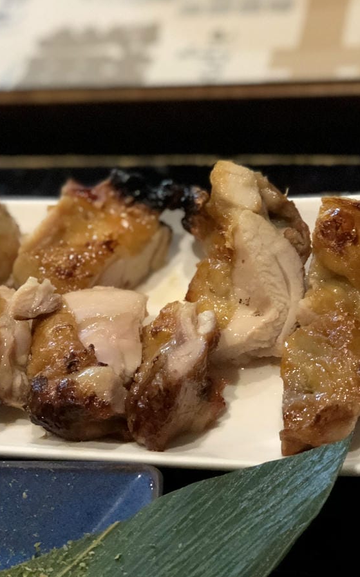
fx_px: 1272
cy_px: 288
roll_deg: +14.9
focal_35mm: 81
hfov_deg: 16.1
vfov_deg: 25.5
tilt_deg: -41.5
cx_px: 140
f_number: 2.8
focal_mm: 6.6
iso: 1250
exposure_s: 1/60
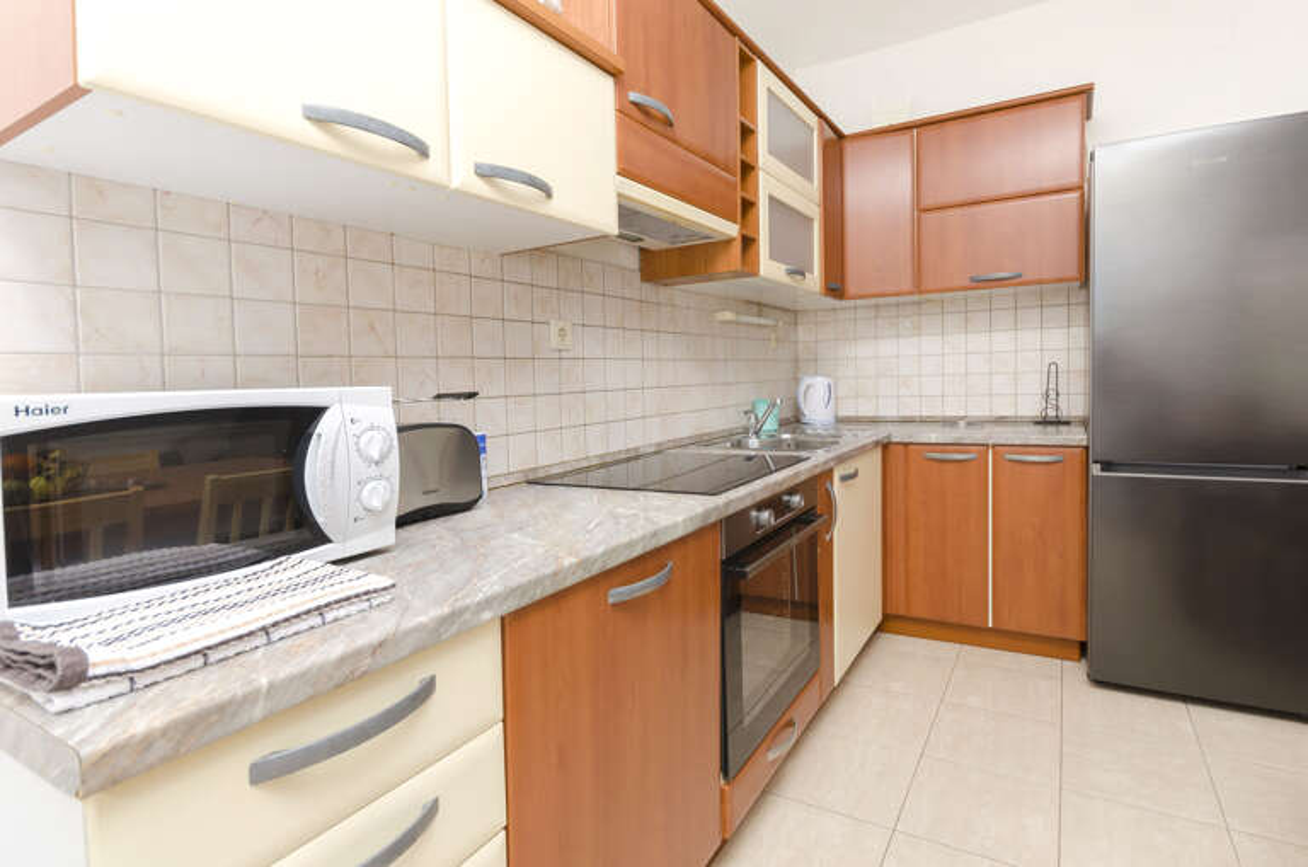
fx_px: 626
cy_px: 434
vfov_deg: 69.4
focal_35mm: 17
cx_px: 654
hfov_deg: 92.5
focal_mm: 11.5
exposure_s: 1/60
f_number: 8
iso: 160
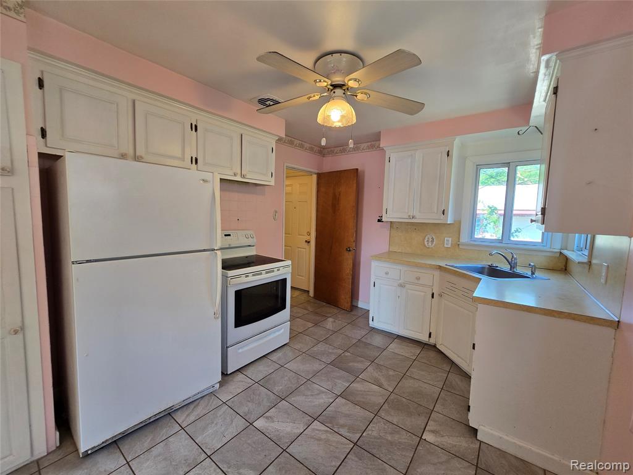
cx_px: 316
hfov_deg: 106.2
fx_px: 238
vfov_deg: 89.9
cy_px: 238
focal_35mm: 13
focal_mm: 2.2
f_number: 2.2
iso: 64
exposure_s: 1/60
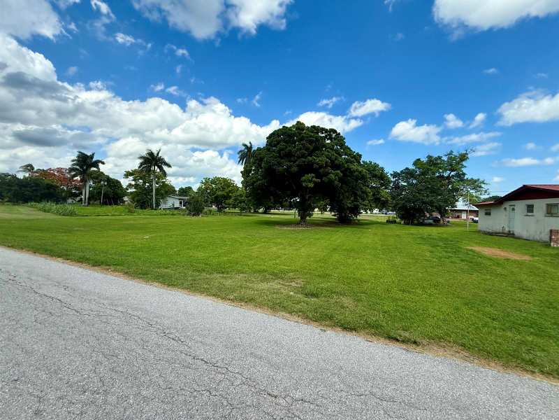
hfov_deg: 102.1
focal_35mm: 14
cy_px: 210
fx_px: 226
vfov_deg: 85.7
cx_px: 280
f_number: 2.2
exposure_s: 1/1613
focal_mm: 2.22
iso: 64
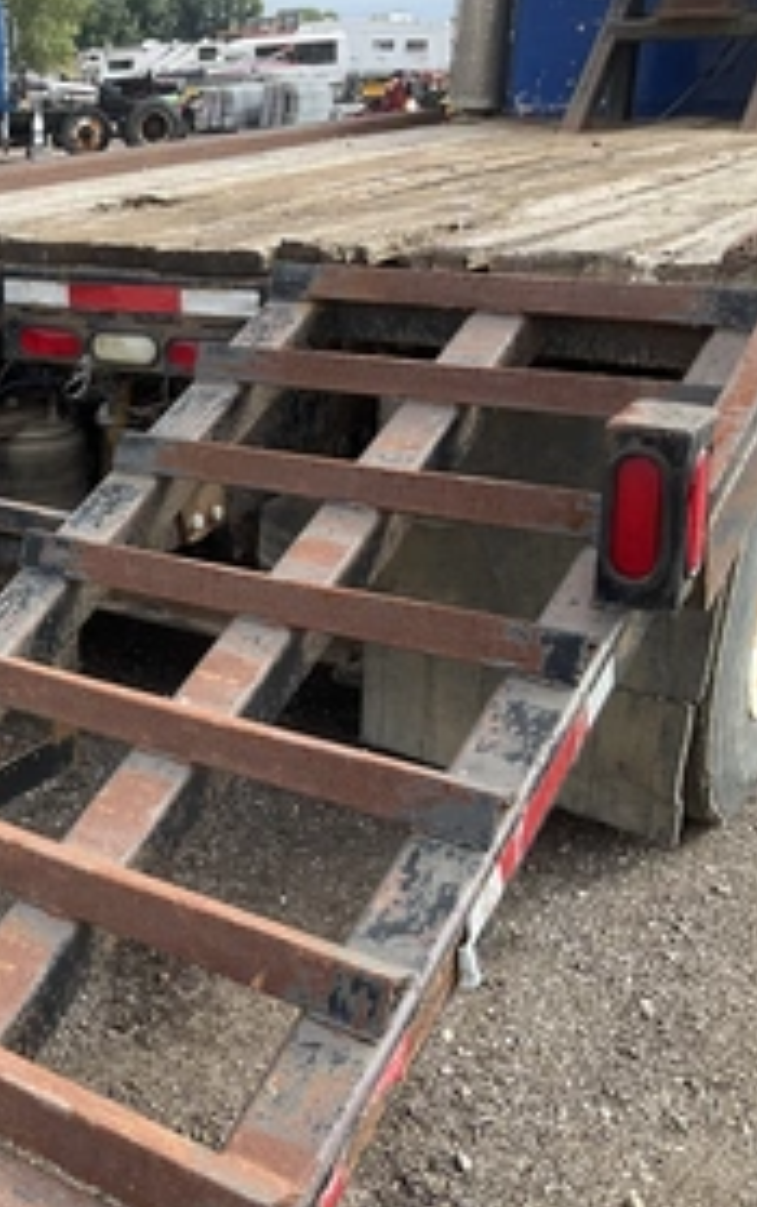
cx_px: -48
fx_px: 1449
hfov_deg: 27.2
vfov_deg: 45.2
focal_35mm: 44
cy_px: 640
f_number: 1.8
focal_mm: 3
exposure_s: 1/586
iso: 25
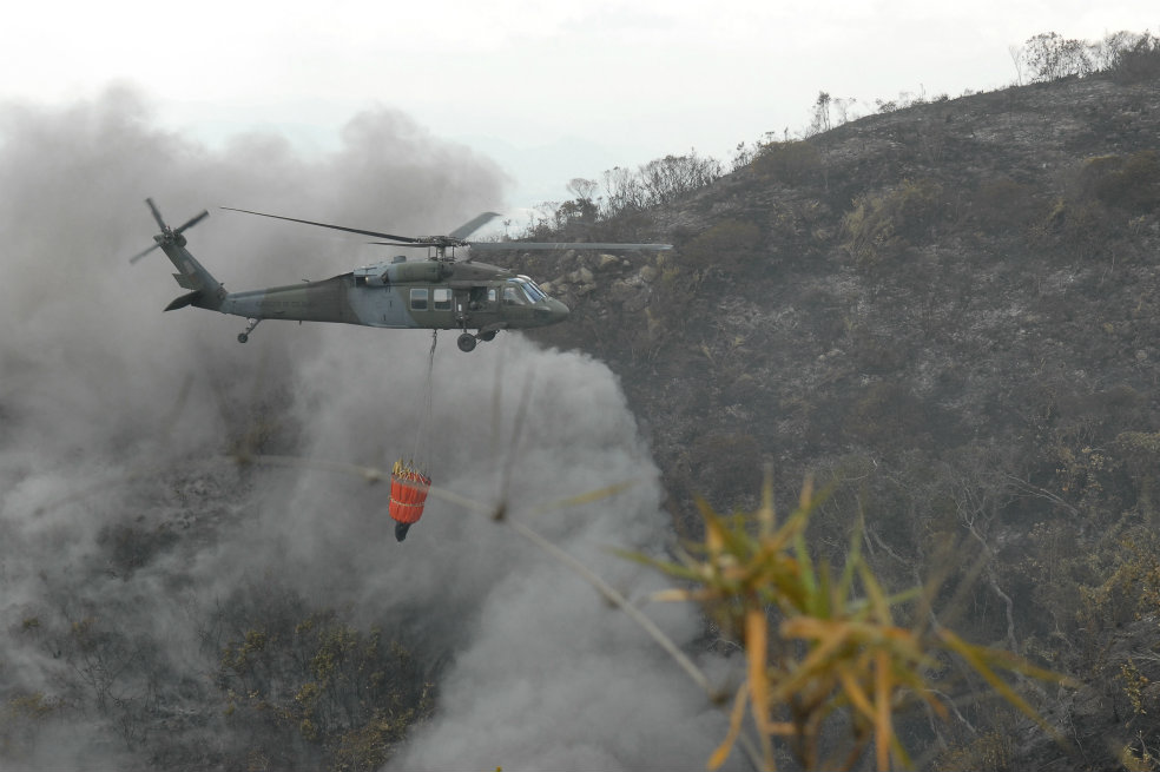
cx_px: 580
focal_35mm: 68
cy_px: 386
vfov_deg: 20.1
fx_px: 2174
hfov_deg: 29.9
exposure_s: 1/800
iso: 400
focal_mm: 45
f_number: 5
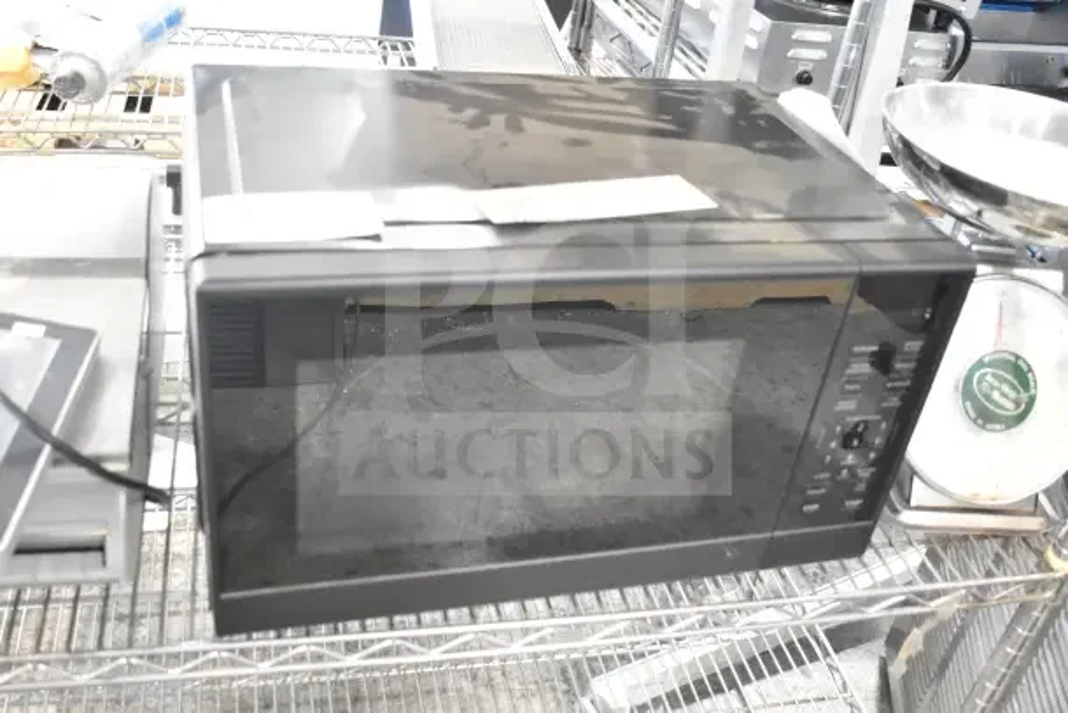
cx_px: 534
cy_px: 356
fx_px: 1024
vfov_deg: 38.4
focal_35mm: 34
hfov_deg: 55.1
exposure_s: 1/60
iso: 6400
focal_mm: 23
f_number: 3.8
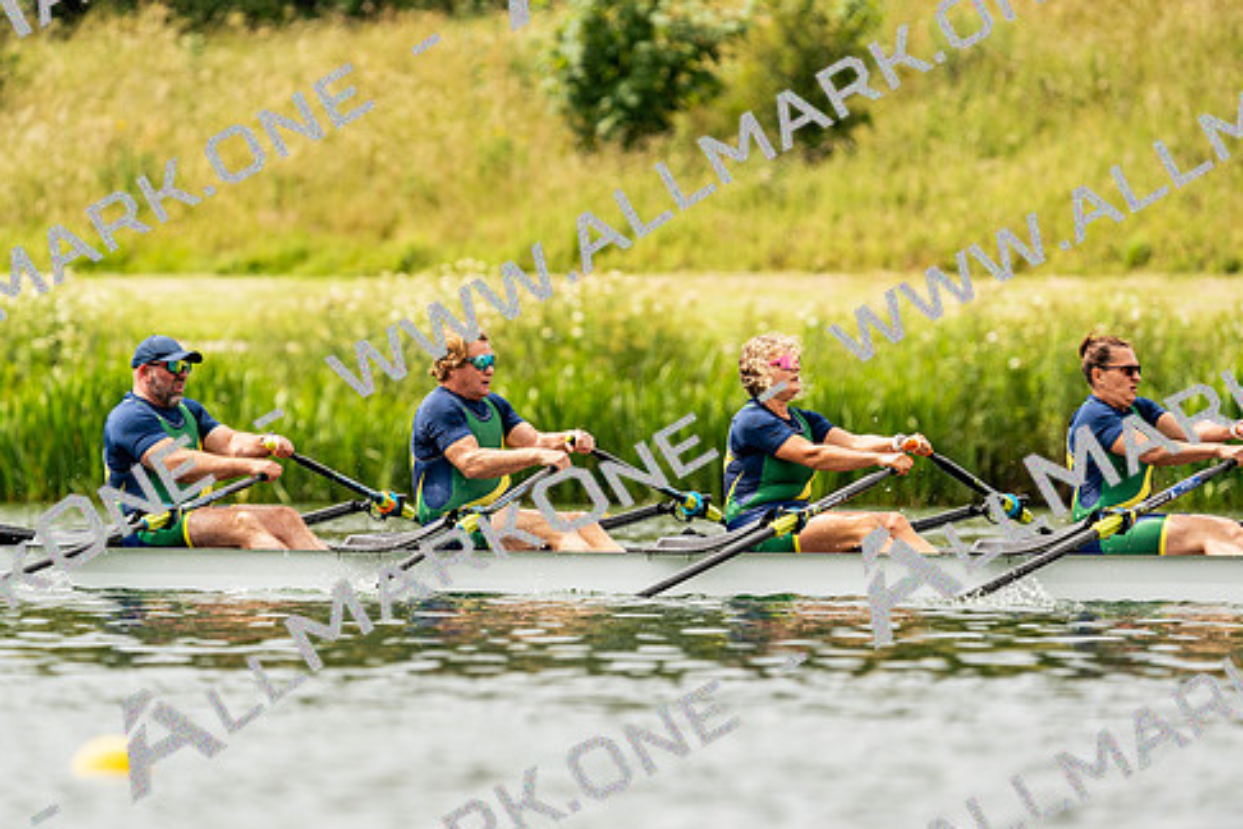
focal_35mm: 544
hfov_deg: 3.8
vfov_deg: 2.5
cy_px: 406
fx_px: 18782
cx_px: 642
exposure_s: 1/2000
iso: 400
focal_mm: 456
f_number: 6.3
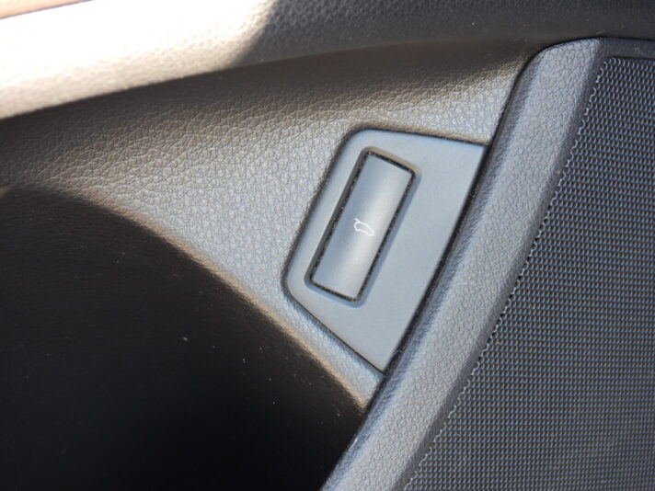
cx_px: 328
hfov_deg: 14.6
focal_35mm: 135
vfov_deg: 11.0
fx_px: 2554
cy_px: 246
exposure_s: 1/60
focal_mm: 24.3
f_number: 4
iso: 220
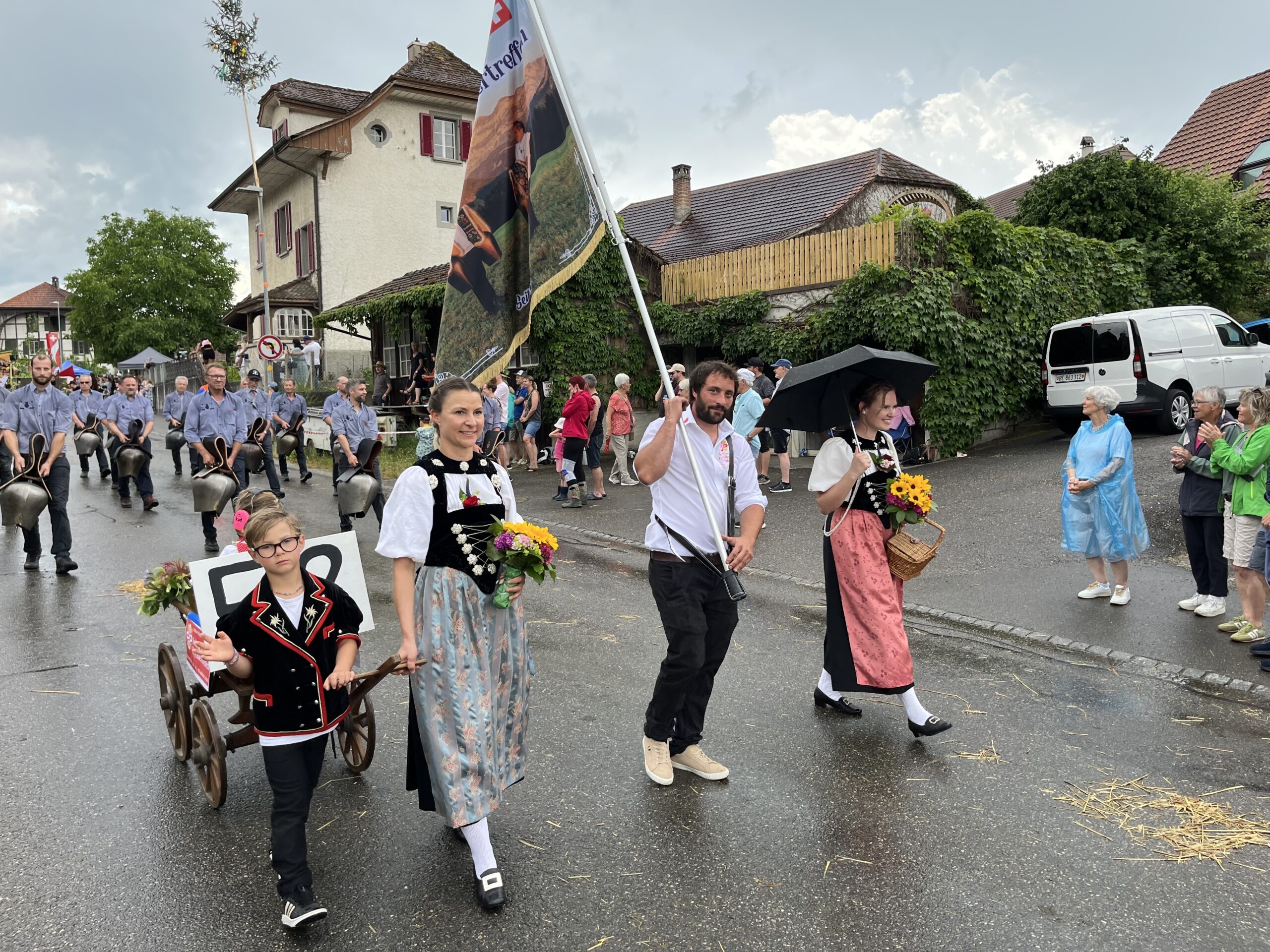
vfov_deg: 53.1
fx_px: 954
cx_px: 635
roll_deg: +1.6
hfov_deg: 67.3
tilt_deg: -2.6
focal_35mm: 26
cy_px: 476
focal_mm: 5.1
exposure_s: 1/371
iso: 50
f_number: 1.6
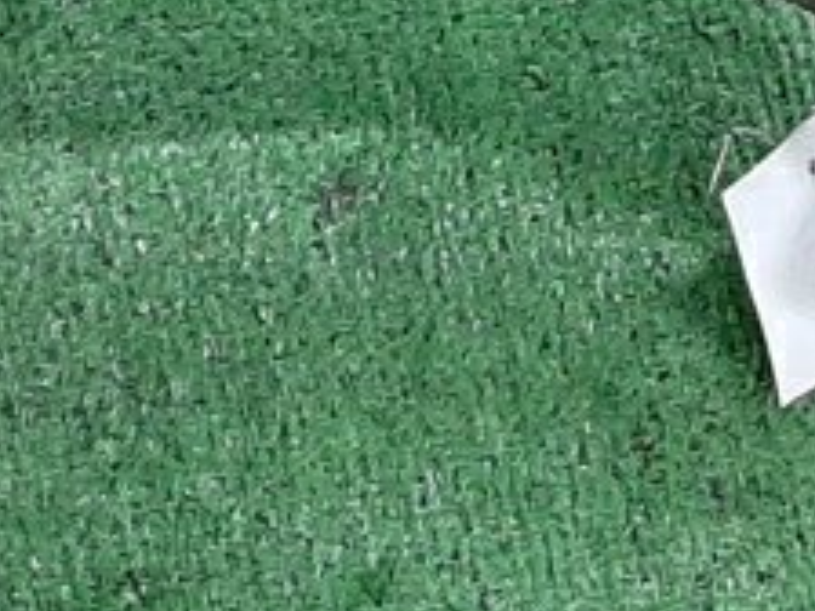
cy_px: 364
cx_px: -1310
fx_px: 3932
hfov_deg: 10.0
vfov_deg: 8.9
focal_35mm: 167
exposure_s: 1/50
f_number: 1.7
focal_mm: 3.93
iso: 241
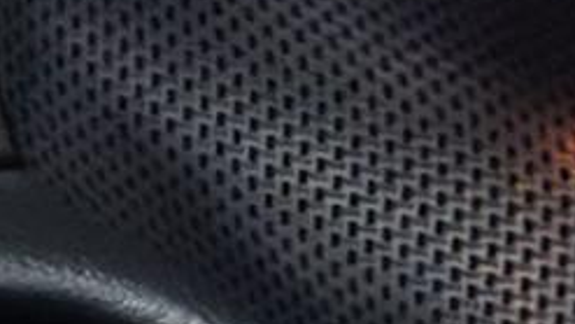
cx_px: 178
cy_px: 1097
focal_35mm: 583
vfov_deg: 2.1
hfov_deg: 3.7
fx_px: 8890
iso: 12800
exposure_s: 1/50
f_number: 4
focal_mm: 55
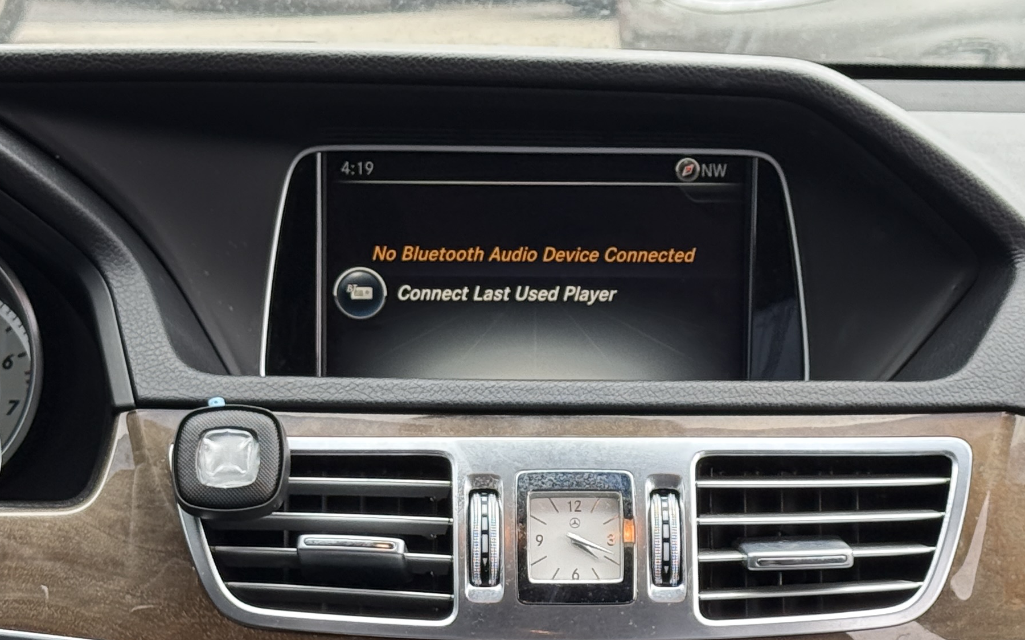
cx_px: 557
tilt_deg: -12.2
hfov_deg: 18.3
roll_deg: +0.0
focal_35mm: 114
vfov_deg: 11.4
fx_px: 3185
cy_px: 584
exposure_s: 1/274
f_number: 1.78
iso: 100
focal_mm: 6.76
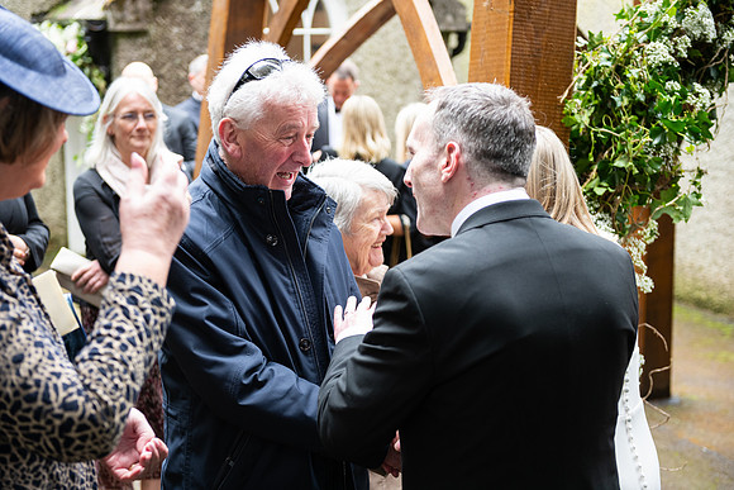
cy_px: 245
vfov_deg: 24.2
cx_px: 367
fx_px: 1142
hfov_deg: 35.6
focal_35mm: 56
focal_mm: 56
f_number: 3.5
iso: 400
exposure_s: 1/160
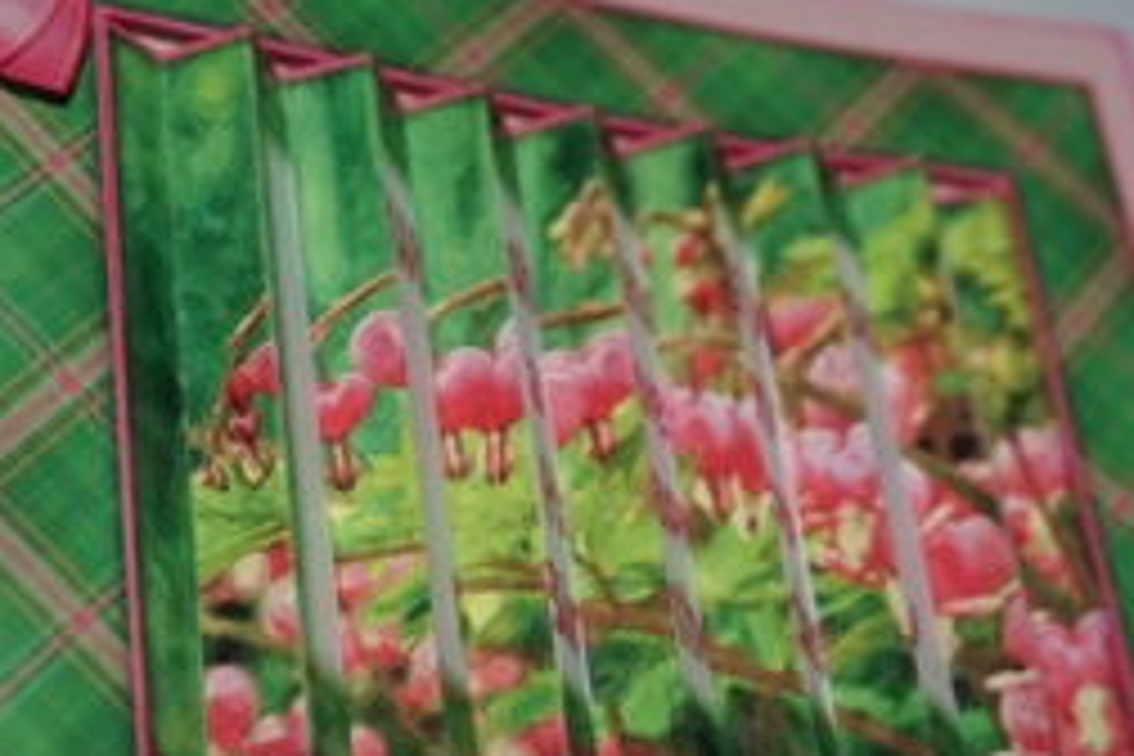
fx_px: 2866
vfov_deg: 15.0
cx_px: 706
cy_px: 443
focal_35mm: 91
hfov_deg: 22.3
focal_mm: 34
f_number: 5
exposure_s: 1/160
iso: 2000
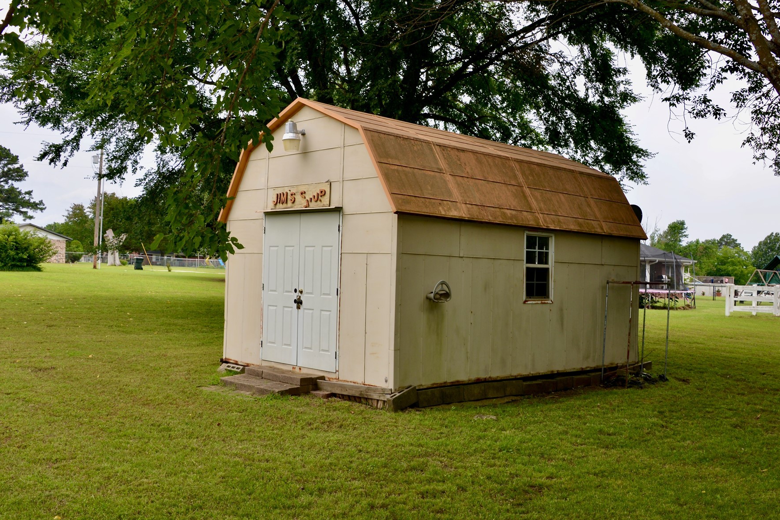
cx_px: 421
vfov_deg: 36.0
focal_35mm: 37
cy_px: 262
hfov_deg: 51.8
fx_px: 802
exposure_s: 1/200
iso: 320
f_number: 9
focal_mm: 32
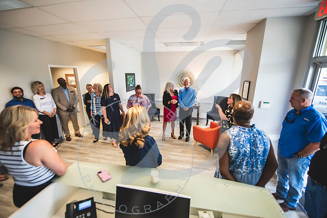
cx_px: 164
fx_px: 130
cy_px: 109
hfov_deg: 102.8
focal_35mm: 14
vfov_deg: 79.8
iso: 800
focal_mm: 14
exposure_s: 1/200
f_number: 2.8
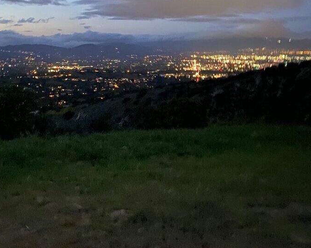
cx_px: 107
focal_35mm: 34
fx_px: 313
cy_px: 136
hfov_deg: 52.0
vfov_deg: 43.3
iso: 1000
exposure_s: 1/8
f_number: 1.8
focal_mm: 4.25
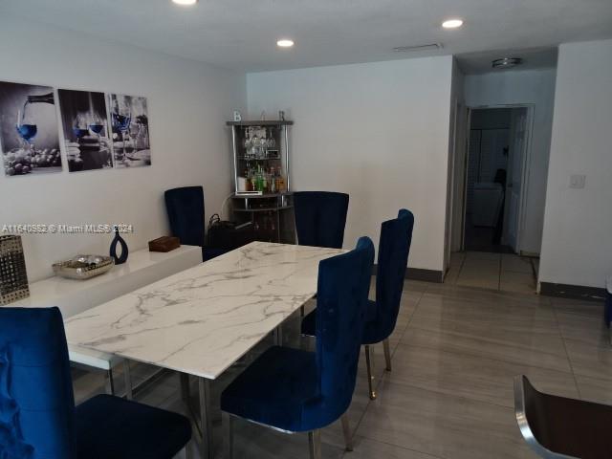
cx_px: 306
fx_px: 424
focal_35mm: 24
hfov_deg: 71.6
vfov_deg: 56.8
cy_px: 230
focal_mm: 4.1
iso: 80
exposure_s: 1/30
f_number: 3.5
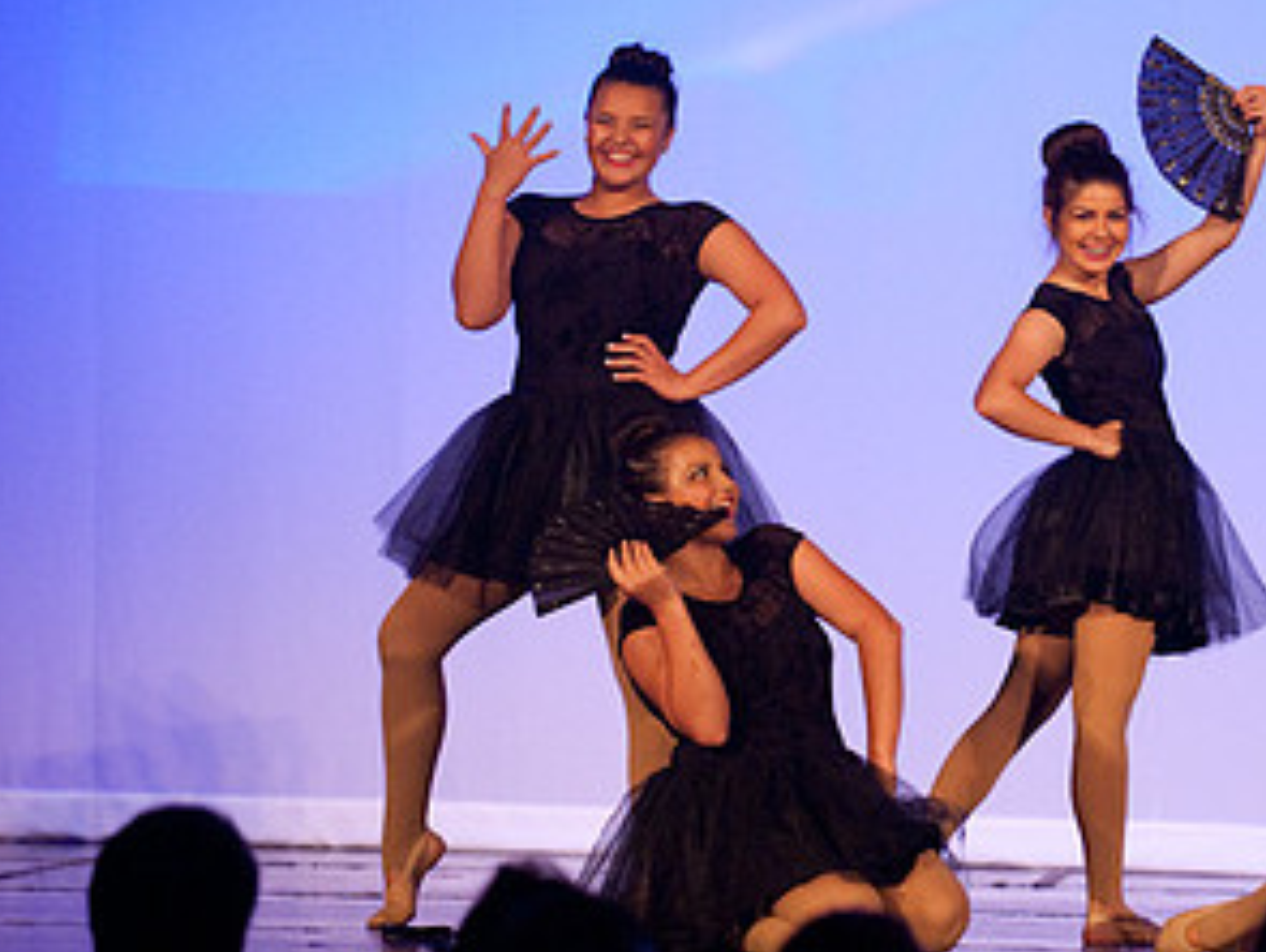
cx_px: 1142
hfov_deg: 7.0
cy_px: 442
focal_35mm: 283
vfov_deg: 5.3
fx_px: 10363
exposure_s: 1/200
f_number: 2.8
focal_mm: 150
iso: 3200
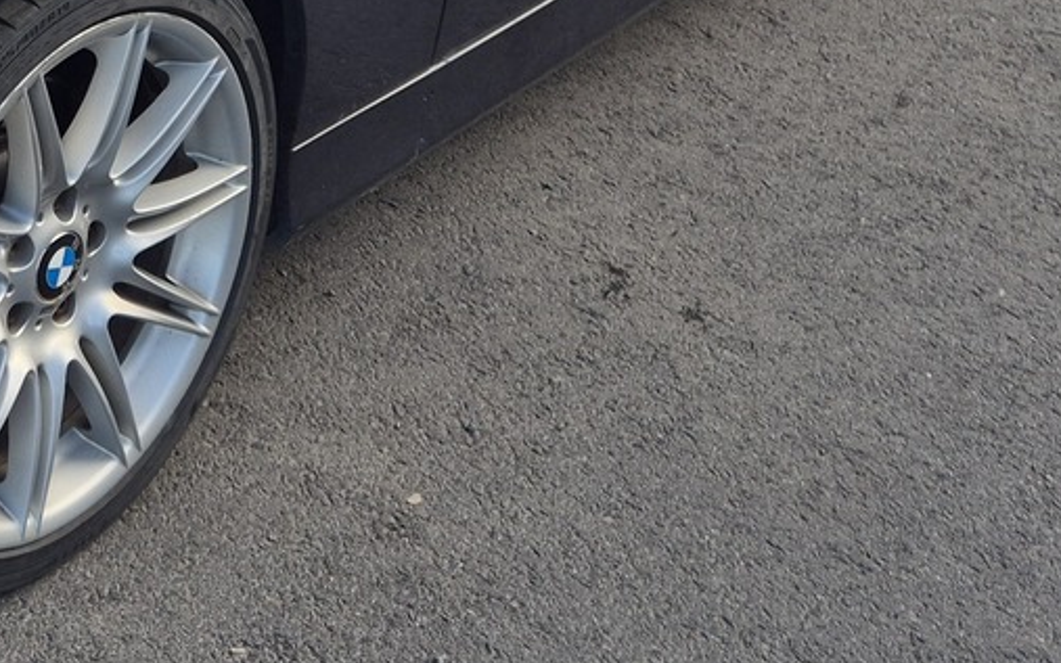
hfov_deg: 25.2
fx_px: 2227
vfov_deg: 15.9
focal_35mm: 77
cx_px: -46
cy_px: -247
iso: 25
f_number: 1.8
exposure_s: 1/592
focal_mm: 5.4
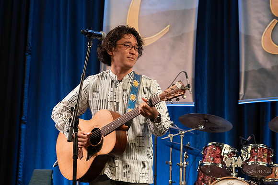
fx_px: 772
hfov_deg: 20.4
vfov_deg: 13.7
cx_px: 139
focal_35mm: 100
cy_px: 92
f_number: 5.6
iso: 5000
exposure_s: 1/200
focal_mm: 100
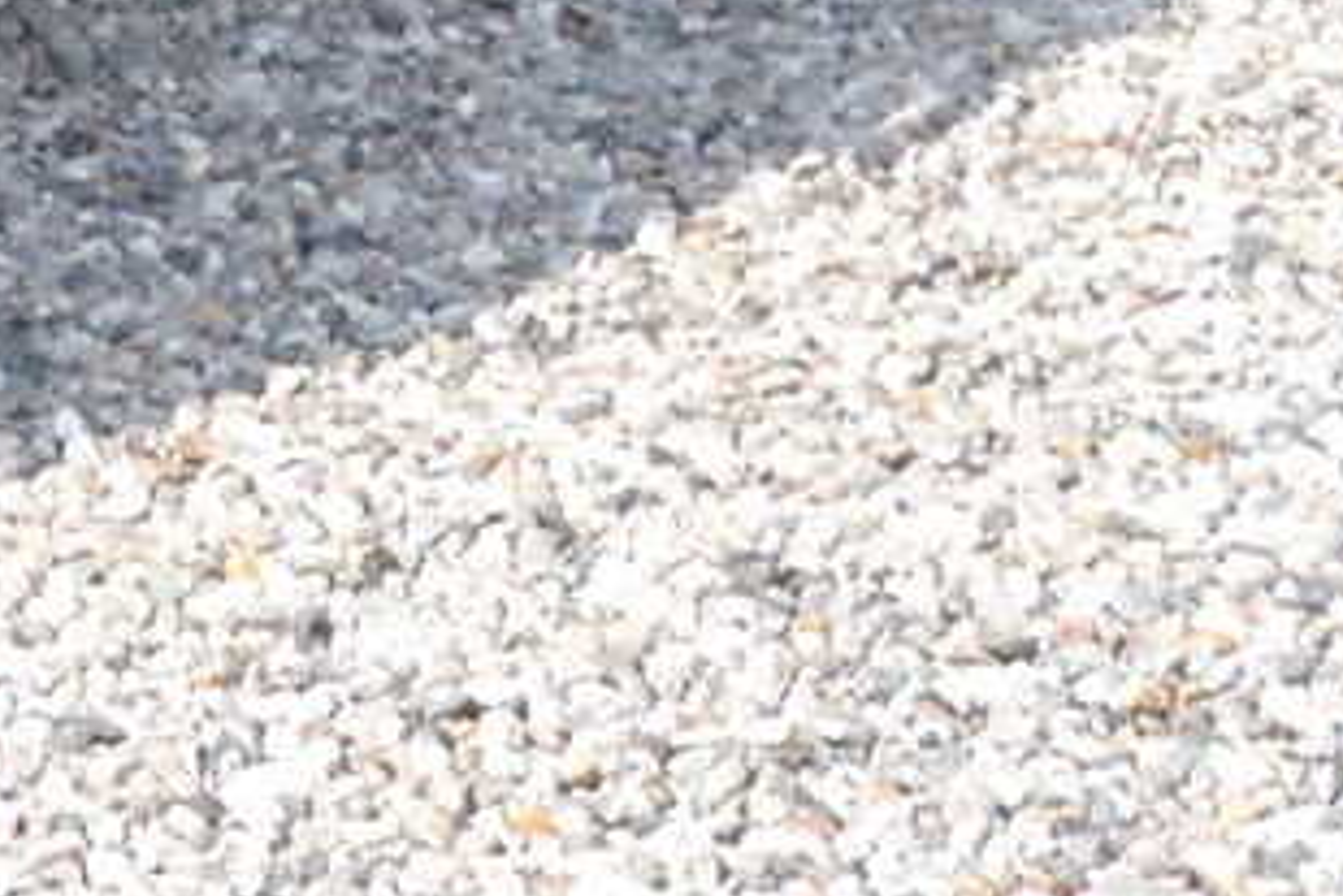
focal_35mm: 223
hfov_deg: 8.3
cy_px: -1446
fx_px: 8323
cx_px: -2062
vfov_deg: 5.9
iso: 100
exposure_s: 1/200
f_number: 7.1
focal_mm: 24
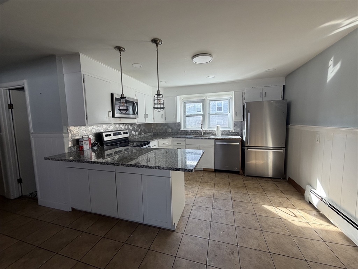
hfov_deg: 102.1
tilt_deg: -5.2
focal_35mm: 14
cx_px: 179
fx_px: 145
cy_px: 134
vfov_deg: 85.7
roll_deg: +0.2
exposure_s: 1/121
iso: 160
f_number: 2.2
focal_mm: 2.22
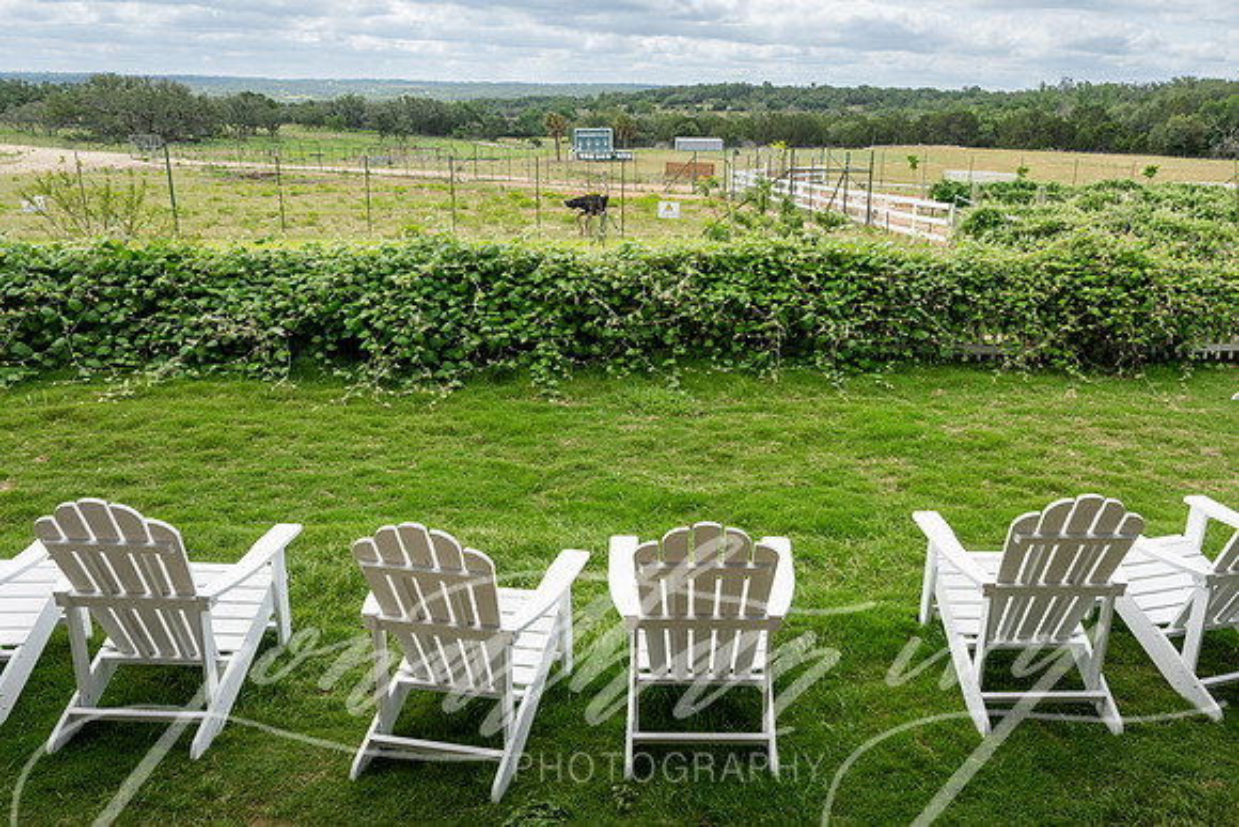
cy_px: 427
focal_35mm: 28
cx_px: 691
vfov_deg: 46.0
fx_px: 975
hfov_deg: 64.7
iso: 200
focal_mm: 24
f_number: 7.1
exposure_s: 1/640
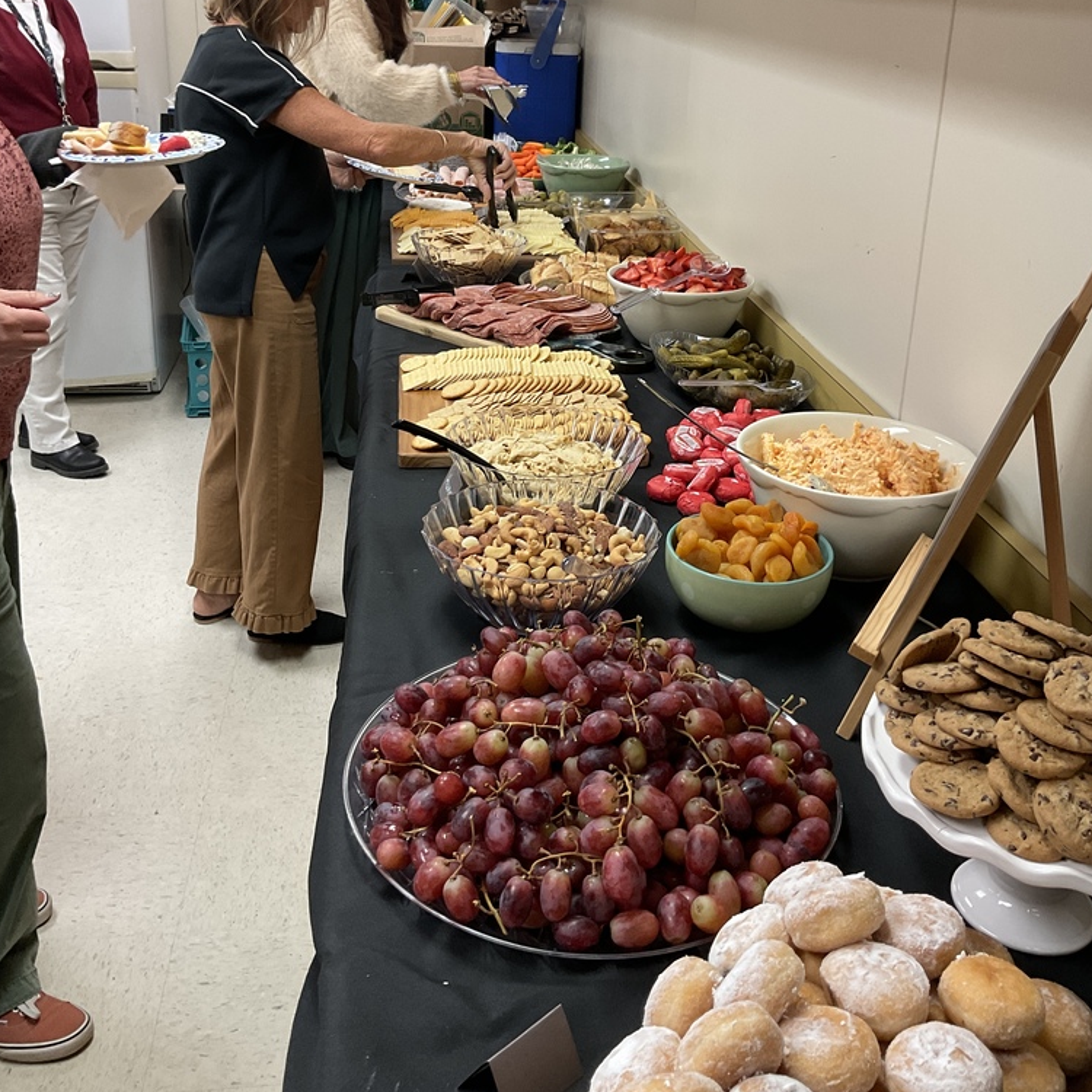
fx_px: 1249
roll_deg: -1.8
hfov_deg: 47.2
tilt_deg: -19.1
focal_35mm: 35
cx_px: 549
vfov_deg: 46.7
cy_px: 399
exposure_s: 1/60
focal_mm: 3
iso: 64
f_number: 1.8
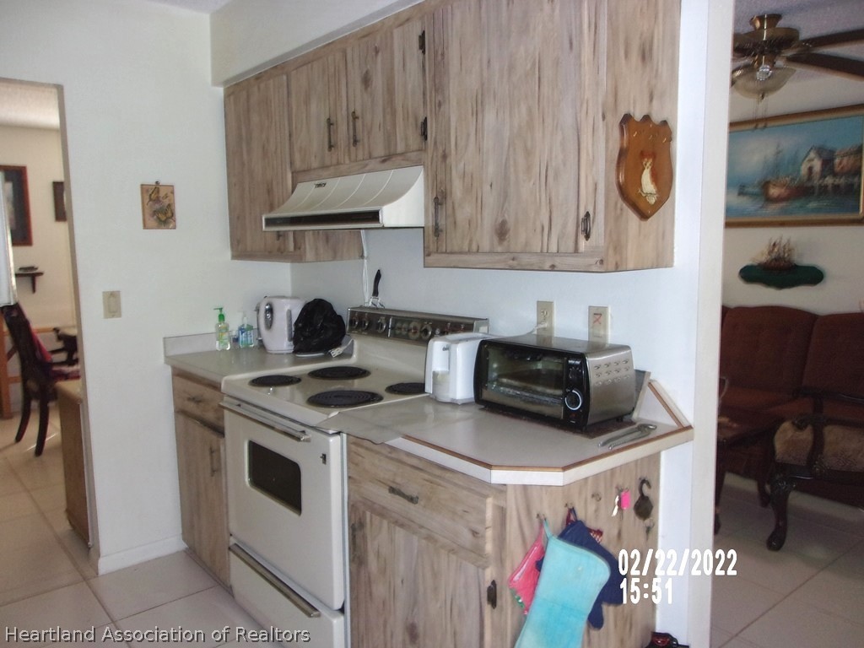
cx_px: 432
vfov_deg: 51.4
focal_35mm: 27
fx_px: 674
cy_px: 324
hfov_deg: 65.3
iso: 200
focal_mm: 4.9
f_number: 3
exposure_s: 1/34
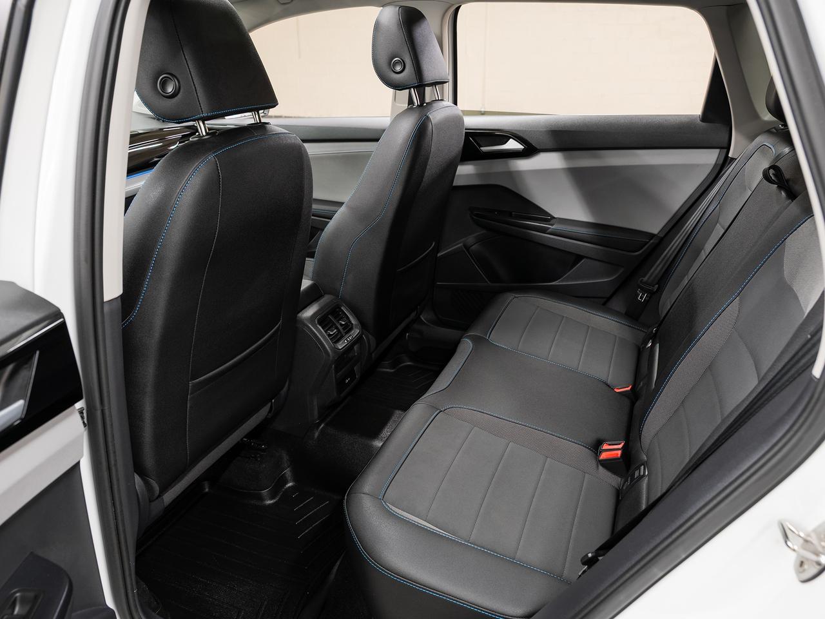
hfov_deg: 65.0
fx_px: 648
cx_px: 412
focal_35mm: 27
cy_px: 324
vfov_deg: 51.1
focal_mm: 24
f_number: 5.6
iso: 100
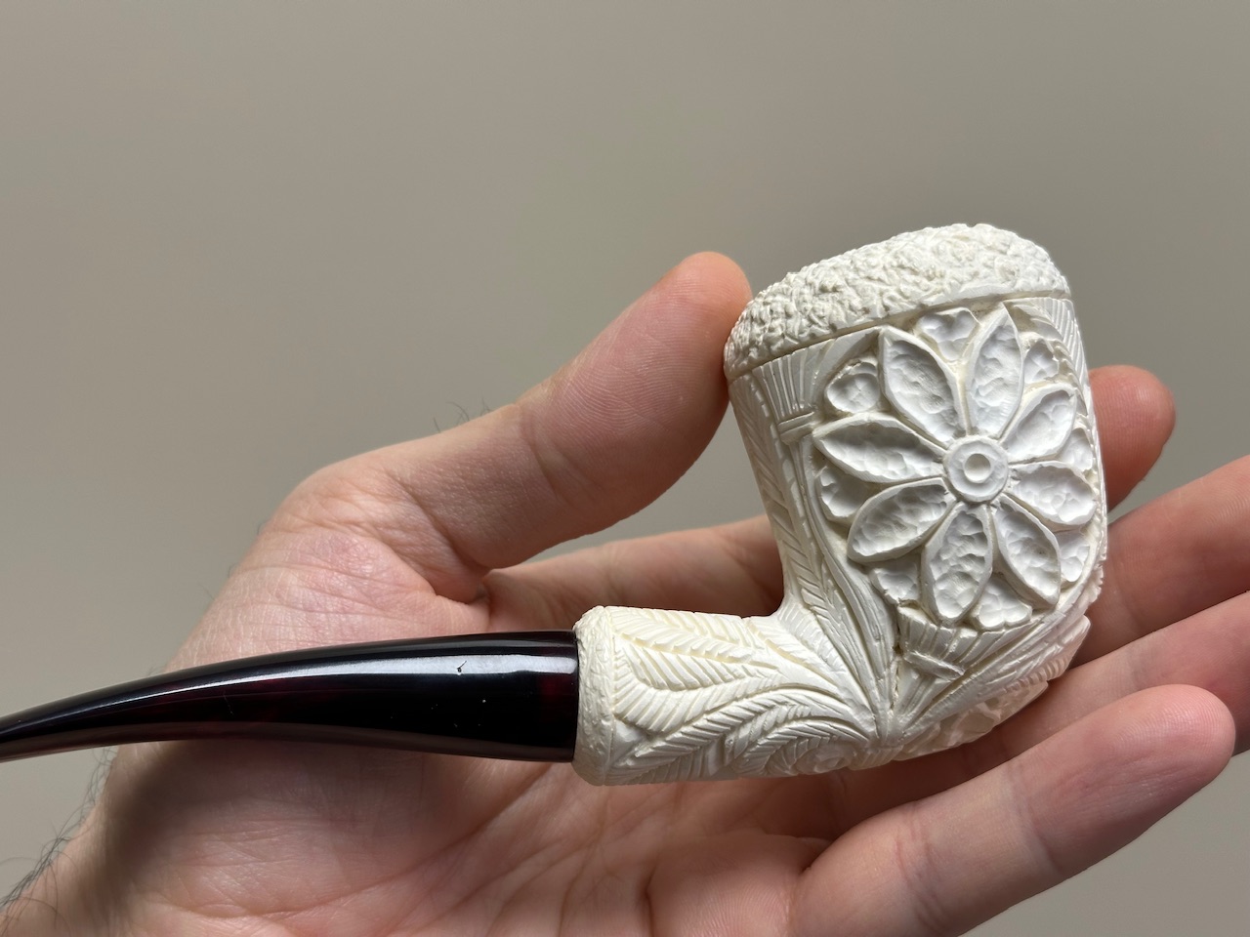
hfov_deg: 39.7
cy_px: 468
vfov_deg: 30.3
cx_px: 625
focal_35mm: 48
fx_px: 1733
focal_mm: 6.86
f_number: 1.78
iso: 64
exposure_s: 1/100
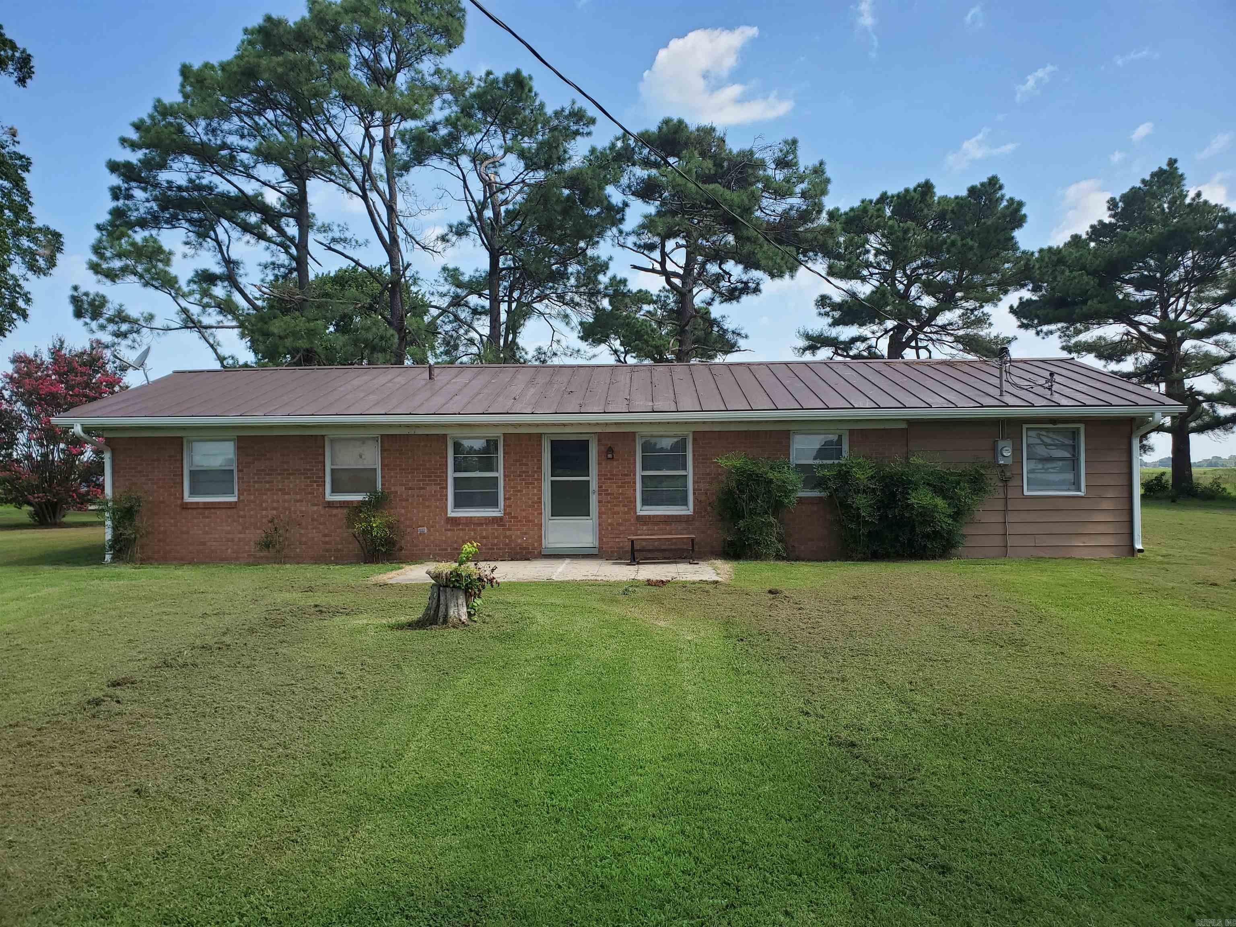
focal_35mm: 26
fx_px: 928
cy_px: 464
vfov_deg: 53.1
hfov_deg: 67.3
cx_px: 618
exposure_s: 1/827
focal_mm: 4.3
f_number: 2.4
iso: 50
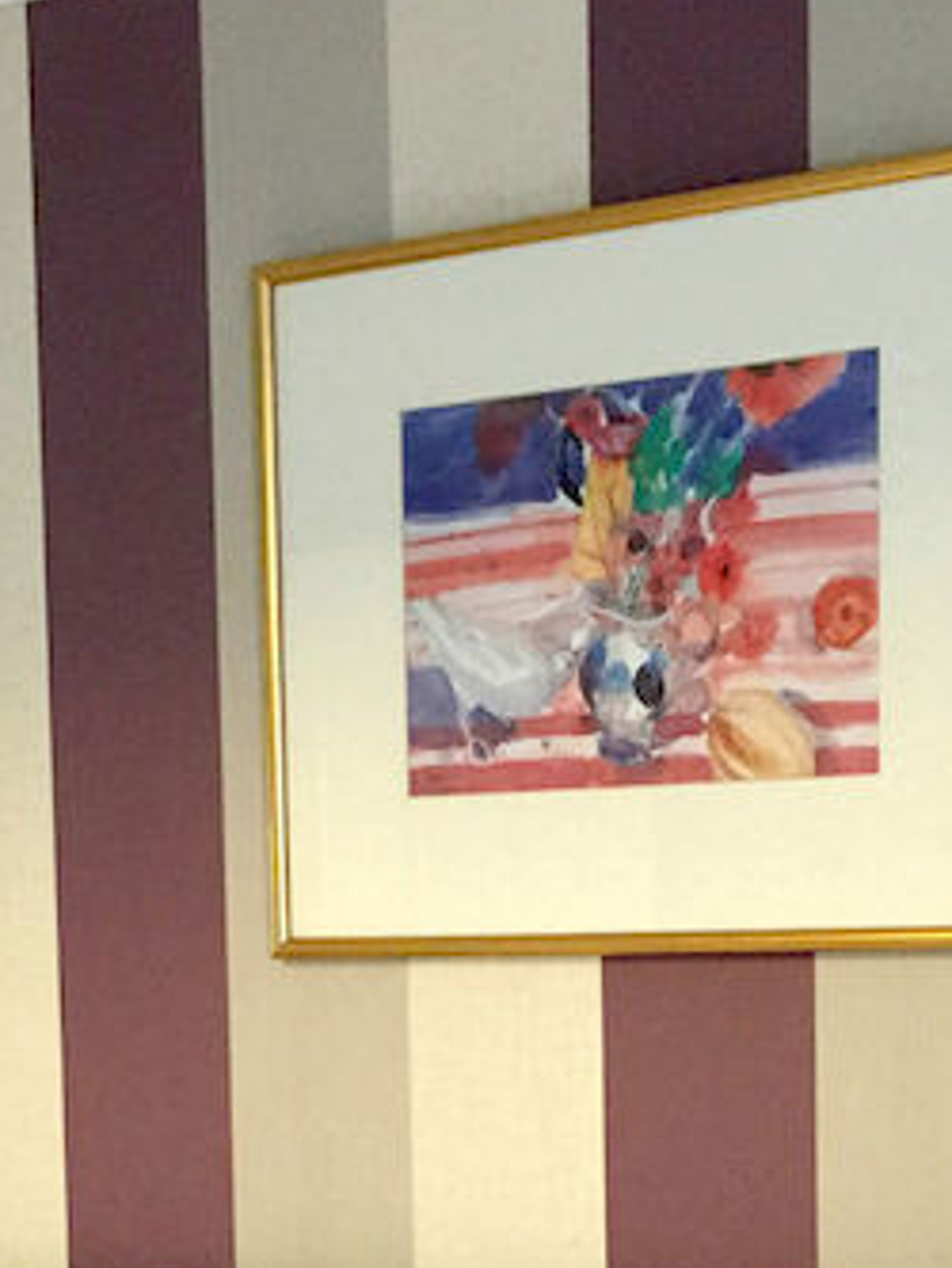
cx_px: 343
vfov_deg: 21.4
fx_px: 3188
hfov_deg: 17.0
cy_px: 1377
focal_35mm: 87
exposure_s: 1/8
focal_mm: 4.15
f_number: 2.2
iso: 125
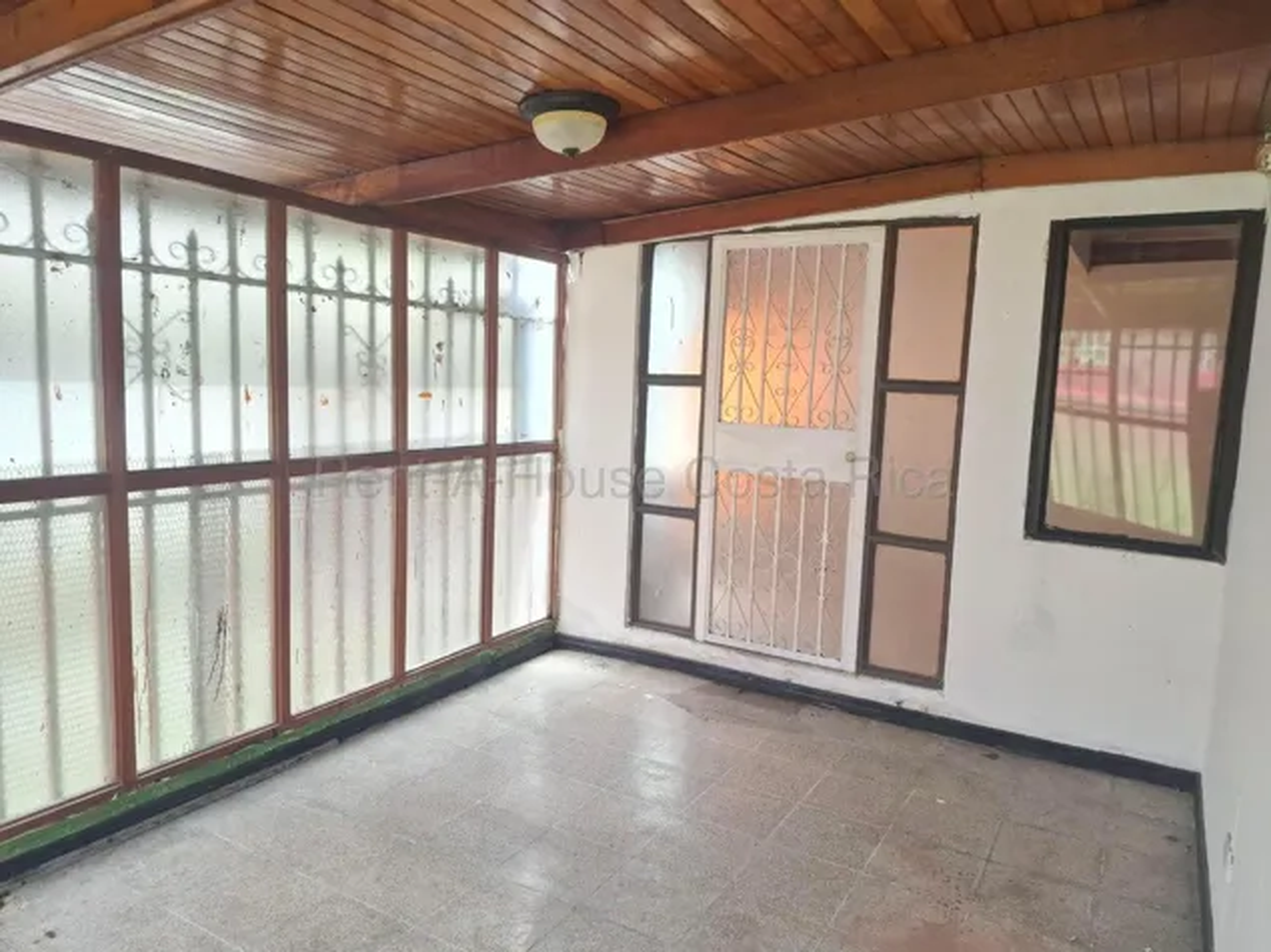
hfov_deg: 73.9
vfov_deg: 58.9
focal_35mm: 23
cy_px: 476
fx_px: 844
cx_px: 636
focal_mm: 5.54
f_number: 1.8
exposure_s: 1/50
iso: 200
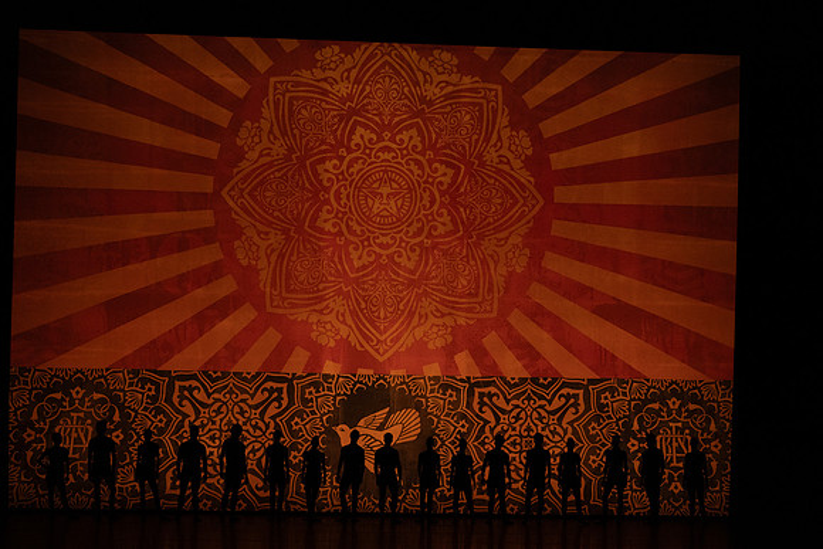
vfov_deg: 13.7
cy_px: 274
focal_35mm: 100
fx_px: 2287
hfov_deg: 20.4
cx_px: 412
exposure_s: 1/400
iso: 6400
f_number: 6.3
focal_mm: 100
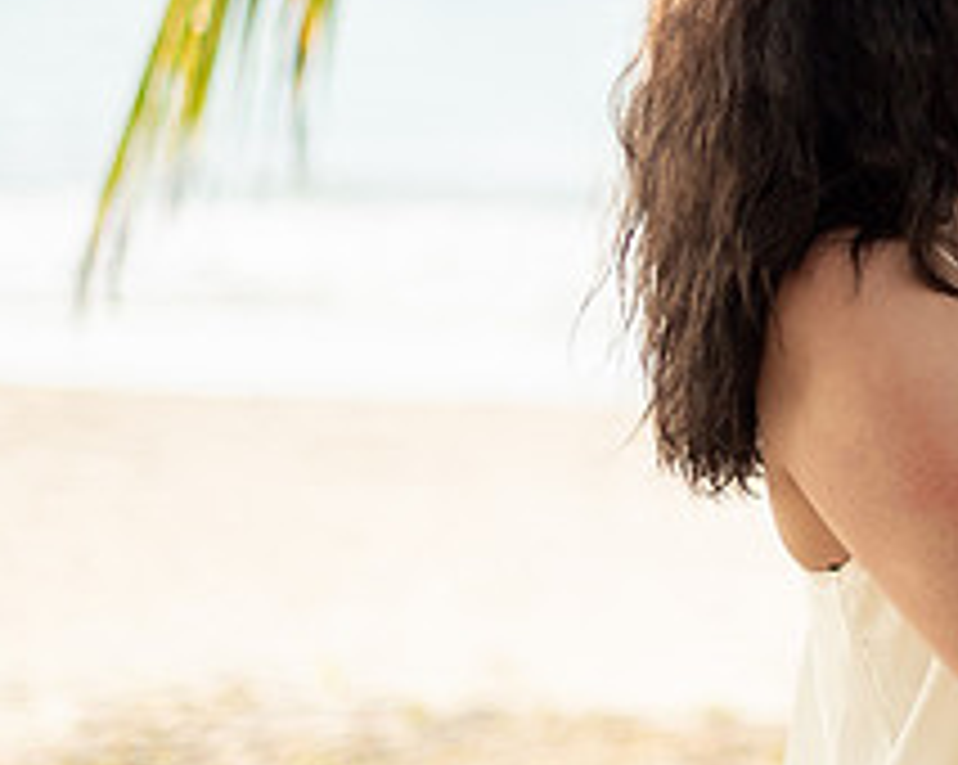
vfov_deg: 8.5
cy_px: 243
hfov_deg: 10.4
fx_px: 5127
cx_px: 1301
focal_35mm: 181
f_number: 1.6
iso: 400
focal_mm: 50
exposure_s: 1/5000
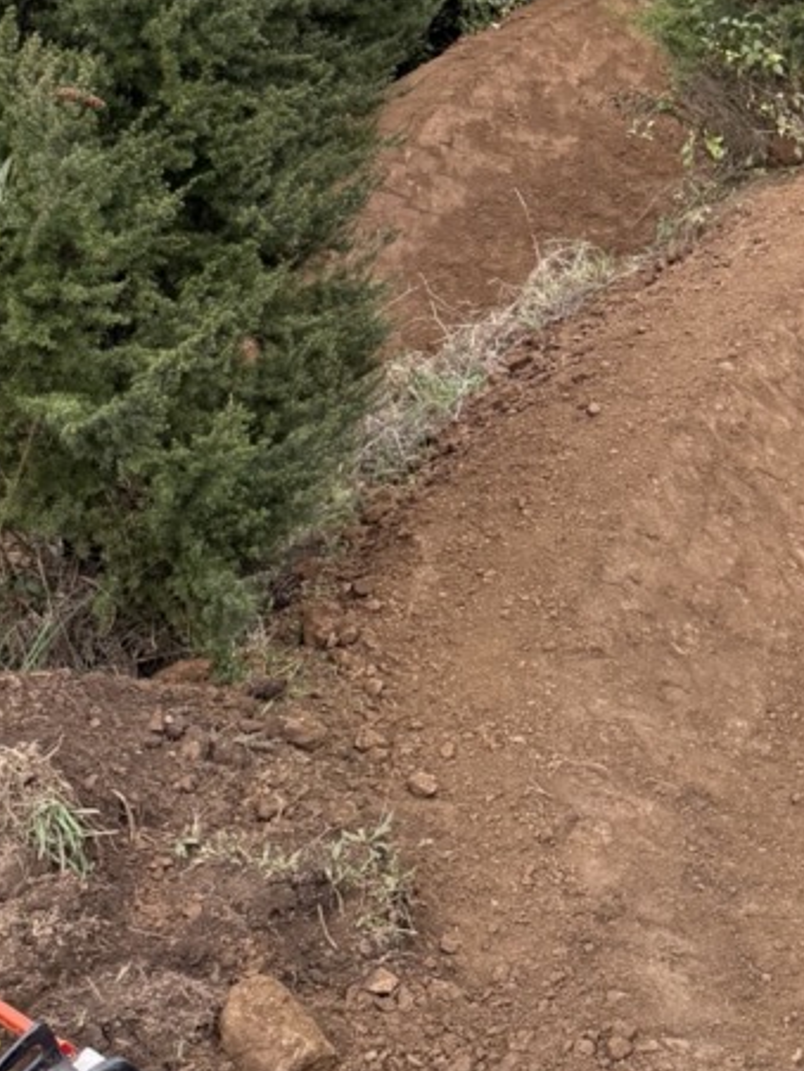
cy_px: 54
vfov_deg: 27.3
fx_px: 2106
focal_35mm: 68
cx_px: 1063
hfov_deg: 19.8
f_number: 1.78
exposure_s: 1/476
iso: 100
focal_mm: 6.76
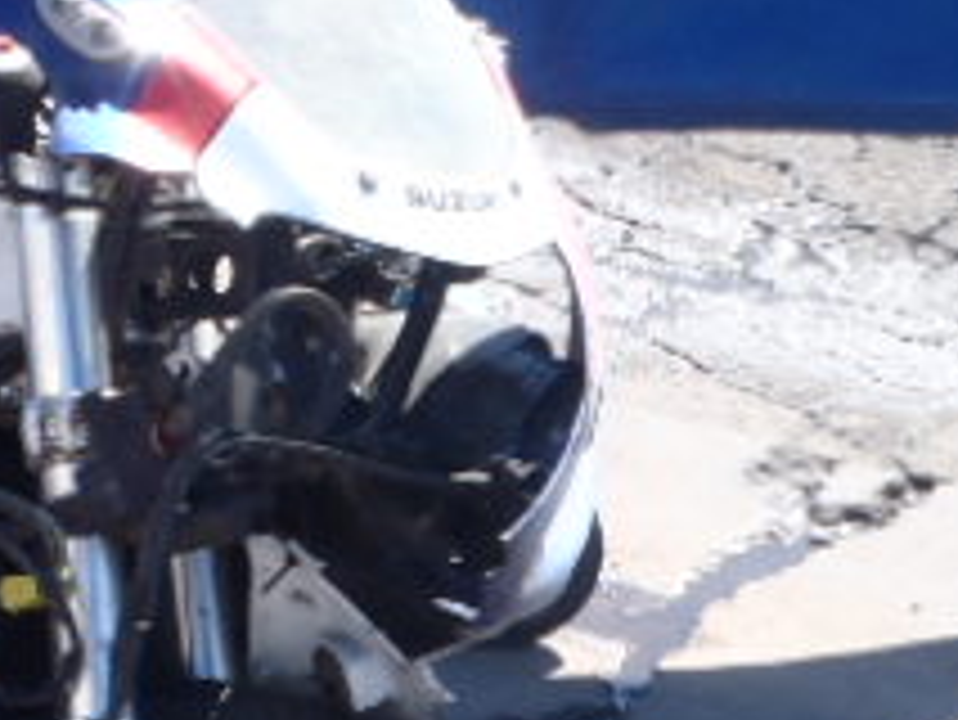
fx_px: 4071
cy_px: 603
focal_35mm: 147
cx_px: -342
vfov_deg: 10.1
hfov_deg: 12.9
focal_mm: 8.89
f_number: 5.6
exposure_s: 1/125
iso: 80
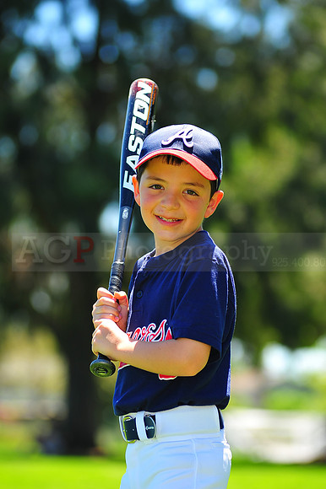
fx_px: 2448
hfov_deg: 7.6
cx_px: 163
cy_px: 244
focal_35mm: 180
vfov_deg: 11.4
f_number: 5
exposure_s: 1/400
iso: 200
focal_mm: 180
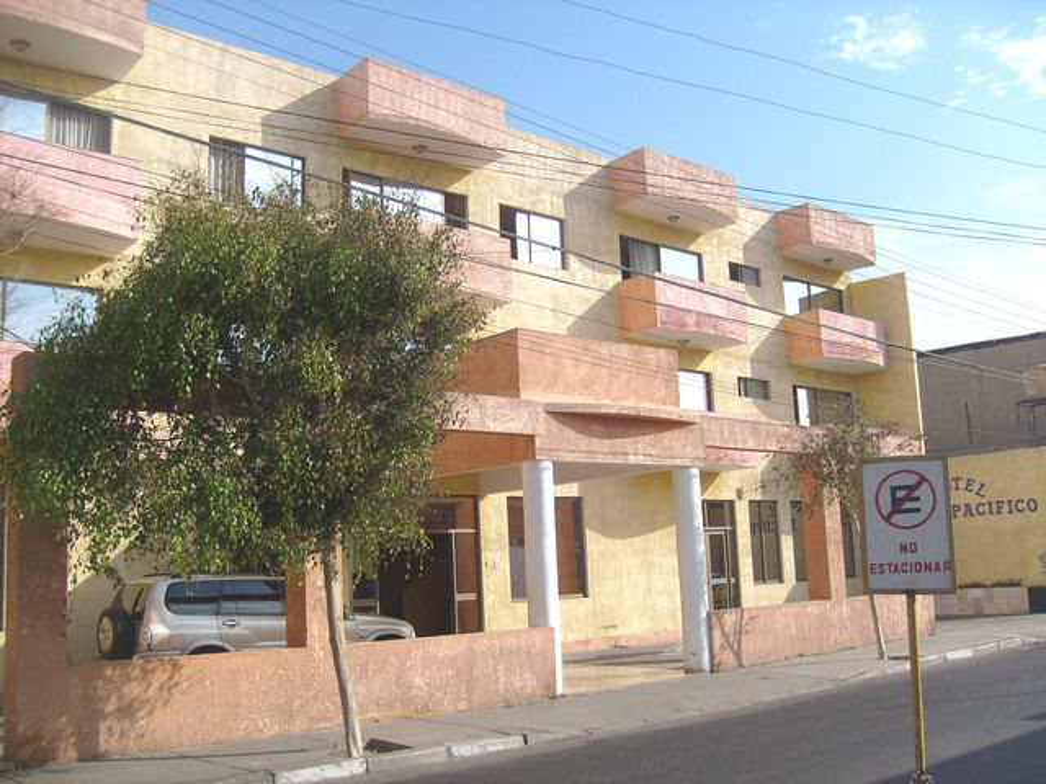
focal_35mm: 35
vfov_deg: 40.7
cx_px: 523
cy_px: 392
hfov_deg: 52.6
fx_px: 1058
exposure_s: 1/500
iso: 80
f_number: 7.1
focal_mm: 5.8
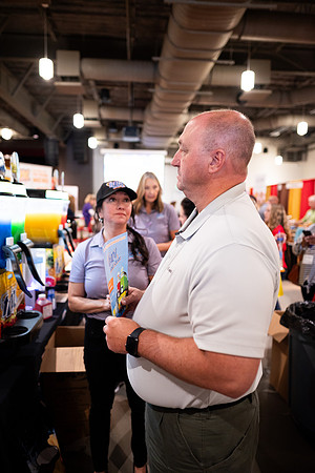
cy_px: 236
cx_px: 158
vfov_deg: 73.7
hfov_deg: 53.1
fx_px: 315
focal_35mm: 24
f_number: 1.8
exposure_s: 1/200
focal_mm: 24
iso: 1250
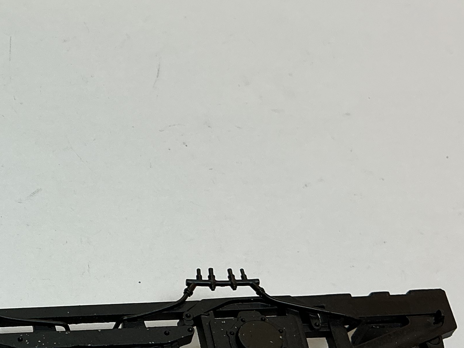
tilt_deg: -60.9
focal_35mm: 73
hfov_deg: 24.8
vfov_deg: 20.1
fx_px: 978
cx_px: -53
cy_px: 247
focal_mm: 3
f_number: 1.8
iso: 20
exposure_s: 1/100
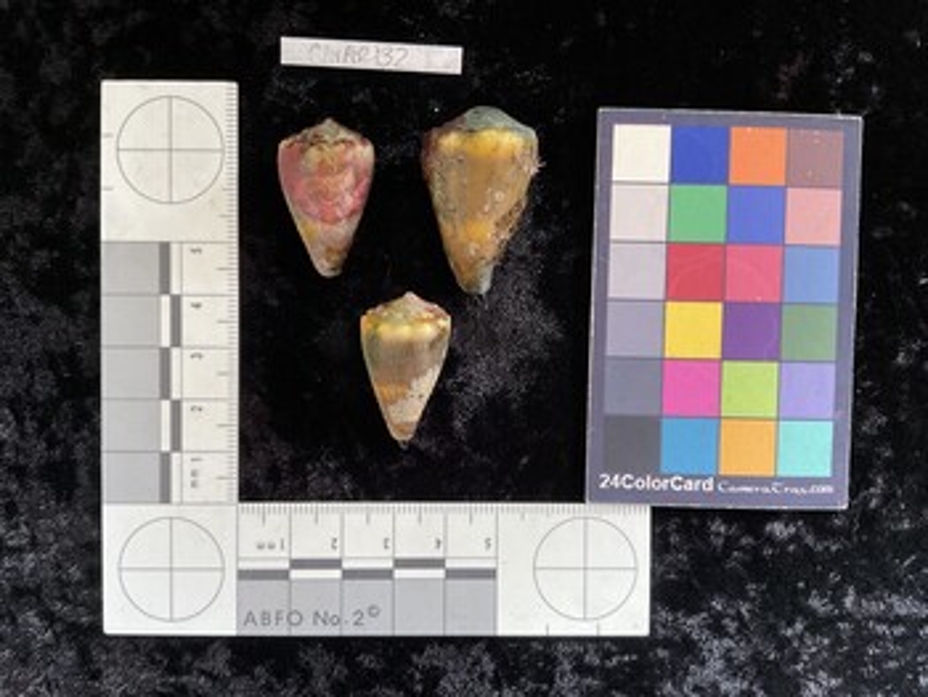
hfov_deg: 61.6
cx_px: 464
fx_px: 778
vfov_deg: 48.3
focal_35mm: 29
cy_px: 348
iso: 160
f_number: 1.8
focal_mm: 3
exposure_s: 1/60
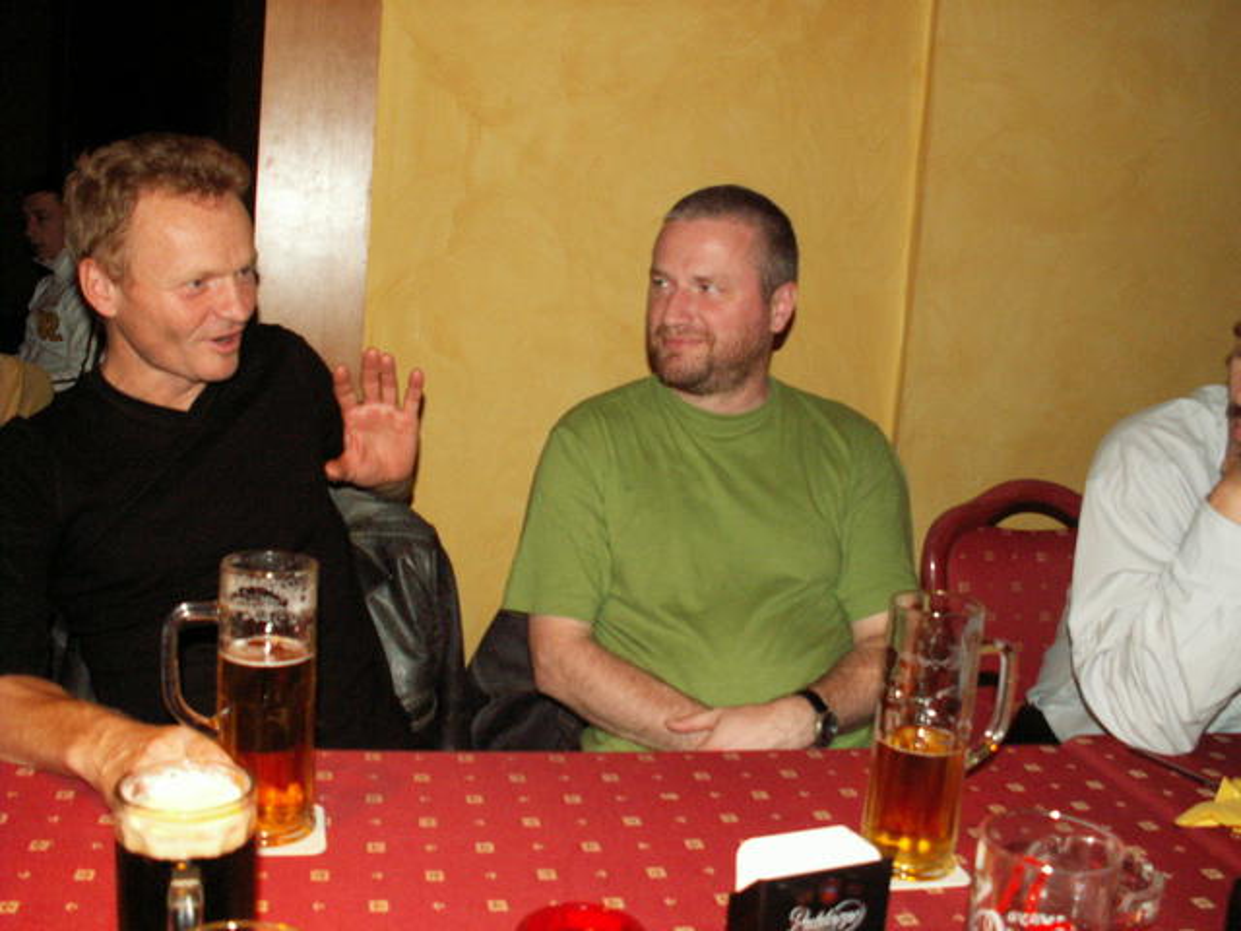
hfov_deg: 52.6
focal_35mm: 35
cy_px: 466
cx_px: 620
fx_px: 1255
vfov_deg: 40.7
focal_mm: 5.86
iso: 160
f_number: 2.8
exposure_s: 1/40
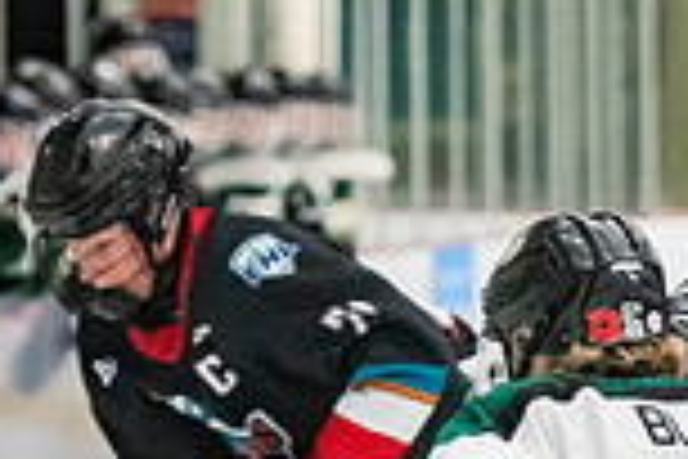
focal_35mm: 695
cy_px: 712
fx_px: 13281
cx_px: 1018
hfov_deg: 3.0
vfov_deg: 2.0
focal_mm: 110
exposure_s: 1/640
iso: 2000
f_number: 3.2
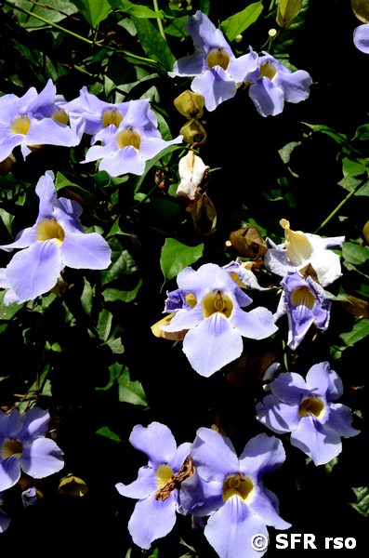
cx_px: 184
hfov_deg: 20.1
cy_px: 279
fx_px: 1043
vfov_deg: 29.9
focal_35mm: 68
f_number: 11
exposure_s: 1/500
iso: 800
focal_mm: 45
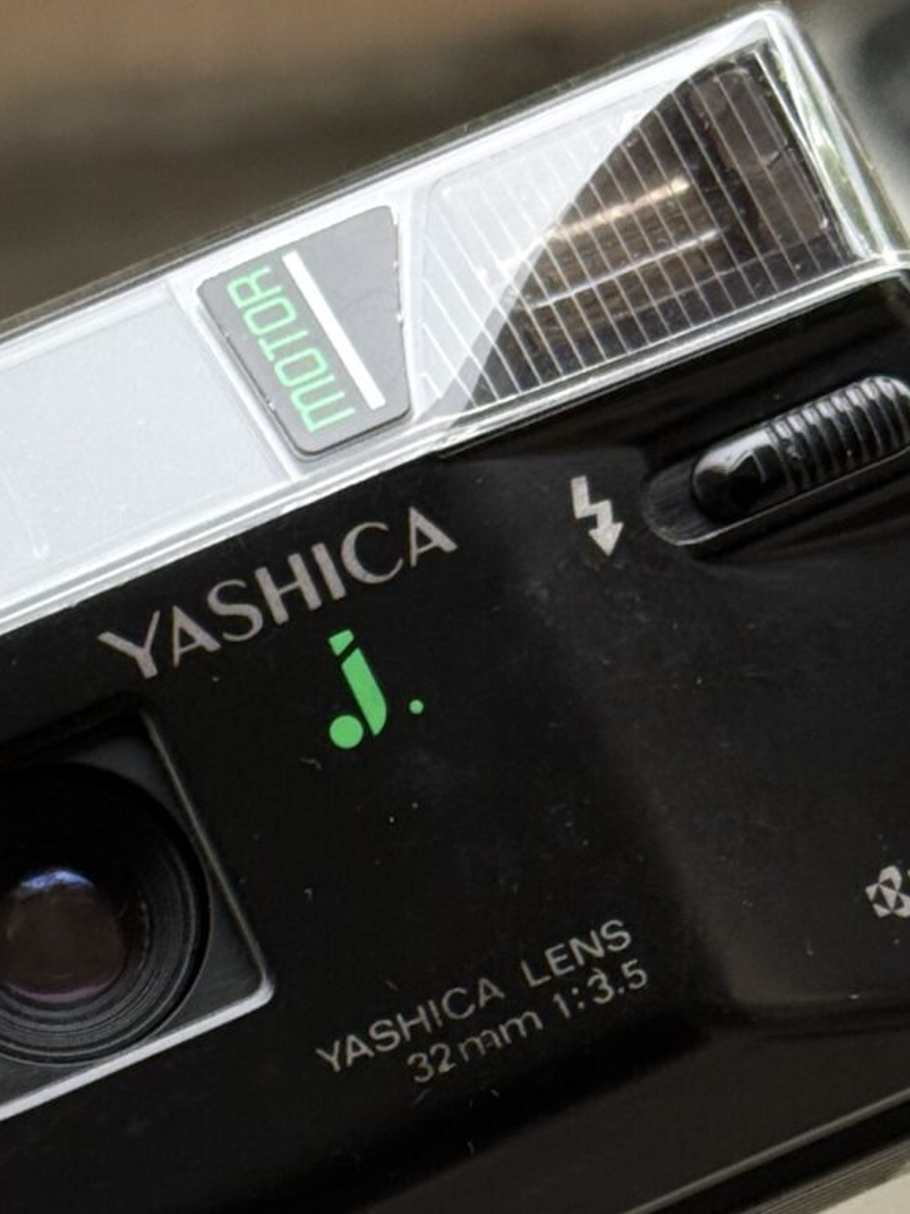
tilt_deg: -32.5
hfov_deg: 9.2
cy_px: 996
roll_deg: +2.4
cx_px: 46
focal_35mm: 160
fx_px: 5608
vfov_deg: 12.3
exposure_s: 1/103
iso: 100
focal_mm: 6.76
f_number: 1.78
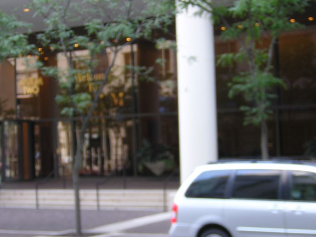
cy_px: 118
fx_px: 812
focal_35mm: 89
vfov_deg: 16.6
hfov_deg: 22.0
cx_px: 158
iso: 109
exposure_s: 1/30
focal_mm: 11.6
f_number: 4.2
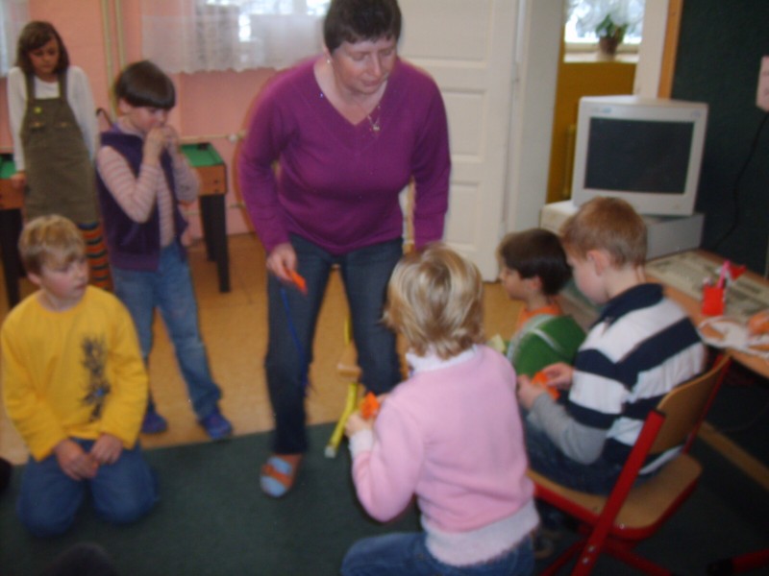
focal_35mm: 35
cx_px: 384
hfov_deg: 52.6
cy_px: 288
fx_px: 778
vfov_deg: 40.7
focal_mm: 5.8
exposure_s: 1/45
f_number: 2.8
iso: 100
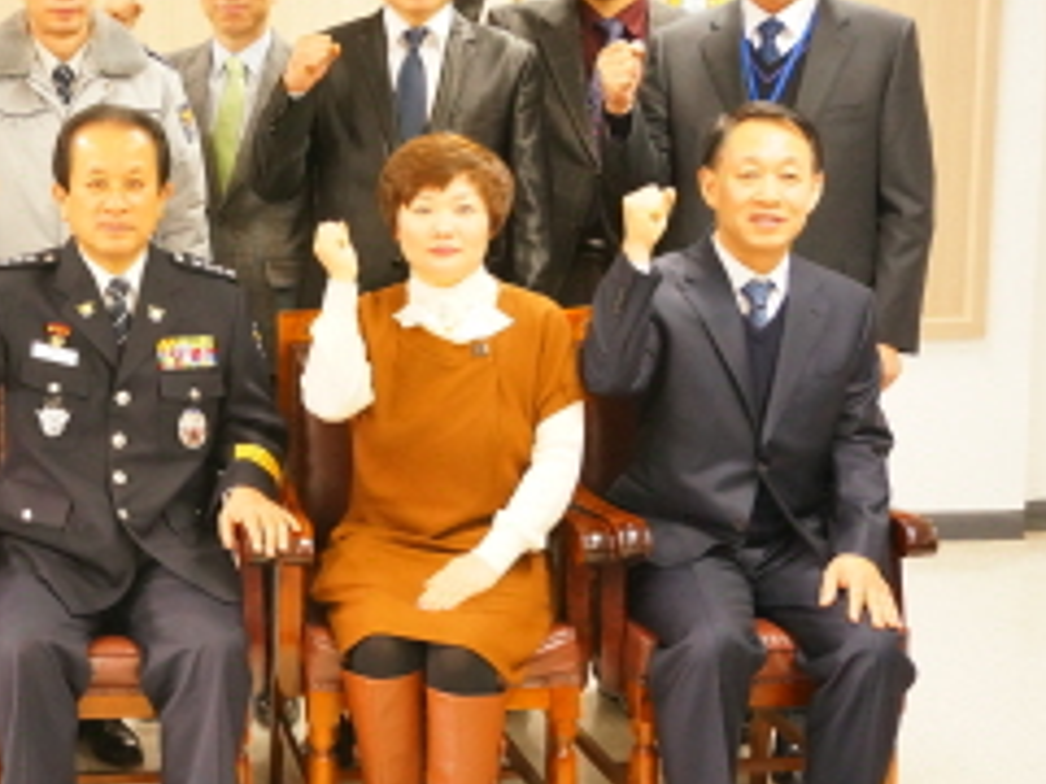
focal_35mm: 66
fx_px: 1994
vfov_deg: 22.2
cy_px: 305
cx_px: 61
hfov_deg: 28.0
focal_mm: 22
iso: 2000
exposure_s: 1/60
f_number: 4
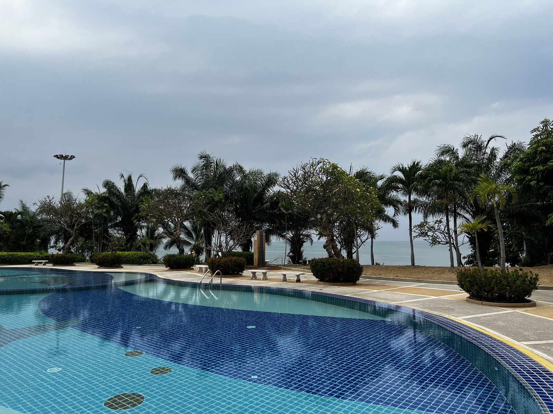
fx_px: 415
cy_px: 207
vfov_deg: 53.1
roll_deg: +0.6
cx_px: 276
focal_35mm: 26
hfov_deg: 67.3
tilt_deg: +5.4
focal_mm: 5.7
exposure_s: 1/1808
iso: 50
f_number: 1.5
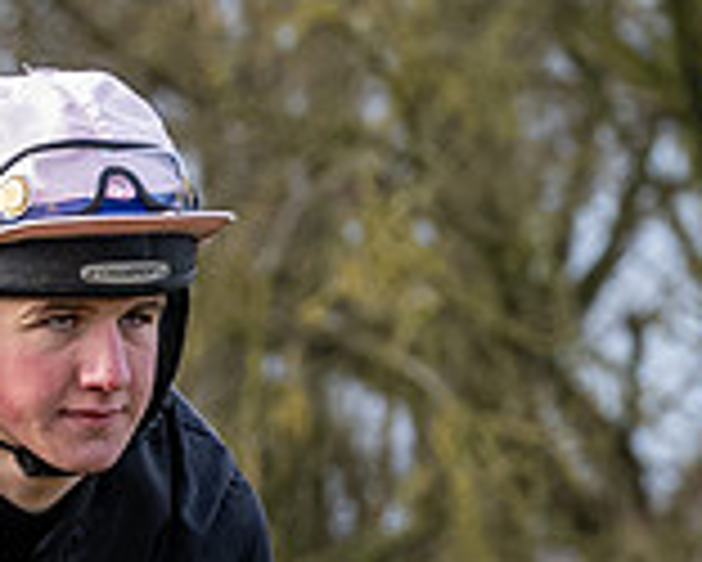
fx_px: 18856
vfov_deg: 1.7
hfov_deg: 2.1
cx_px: 227
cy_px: 948
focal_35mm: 907
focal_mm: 110
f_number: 5
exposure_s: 1/800
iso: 800
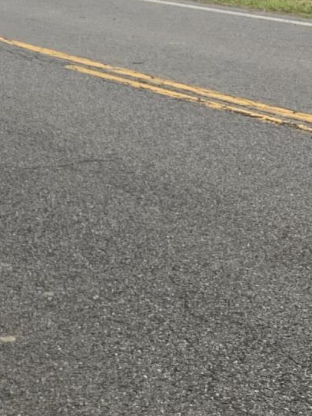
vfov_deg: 18.7
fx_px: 1155
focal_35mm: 96
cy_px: -148
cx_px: -142
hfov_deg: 14.5
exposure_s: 1/561
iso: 25
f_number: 1.8
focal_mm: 4.25
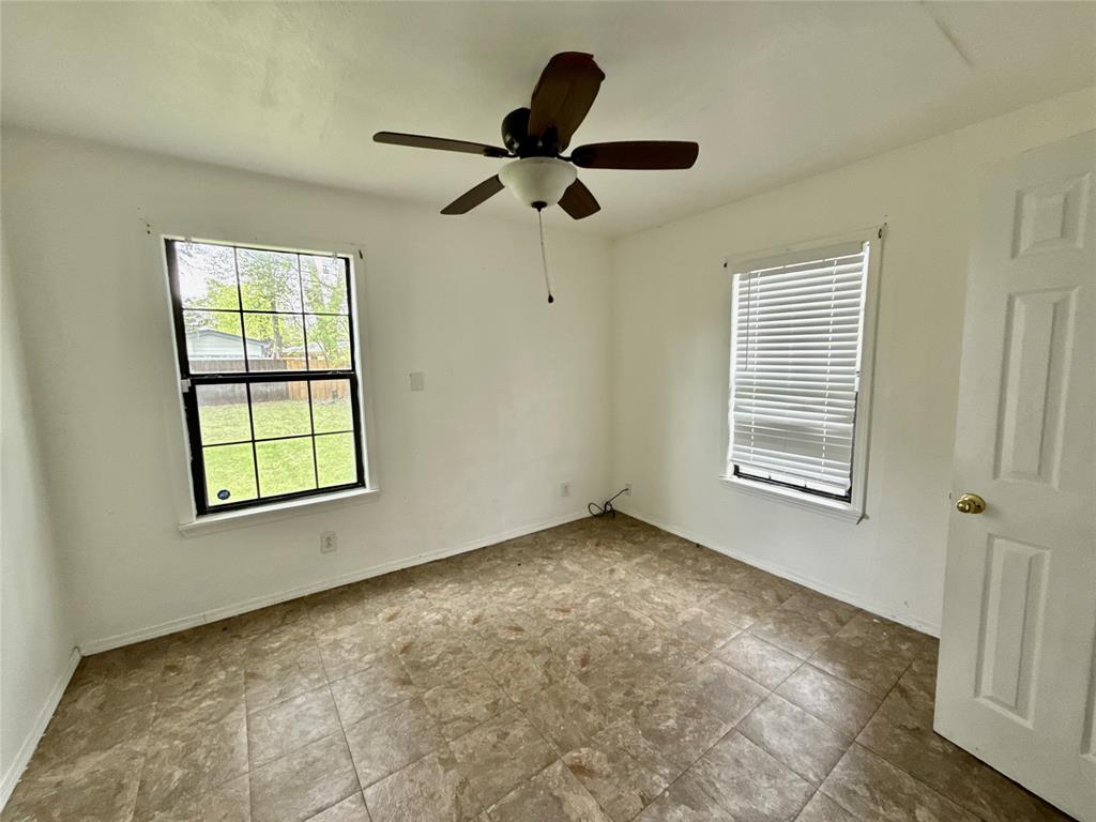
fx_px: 443
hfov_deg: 102.1
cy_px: 411
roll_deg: +0.6
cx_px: 548
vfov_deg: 85.7
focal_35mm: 14
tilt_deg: -7.5
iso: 125
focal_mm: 2.22
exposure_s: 1/30
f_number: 2.2
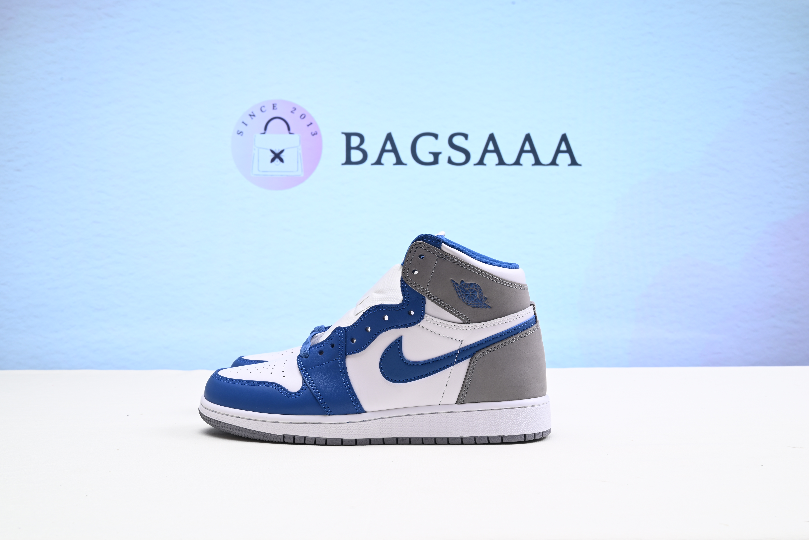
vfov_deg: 36.0
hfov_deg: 51.9
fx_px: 832
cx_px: 404
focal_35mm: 37
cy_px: 270
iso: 100
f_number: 16
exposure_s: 1/2
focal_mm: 37
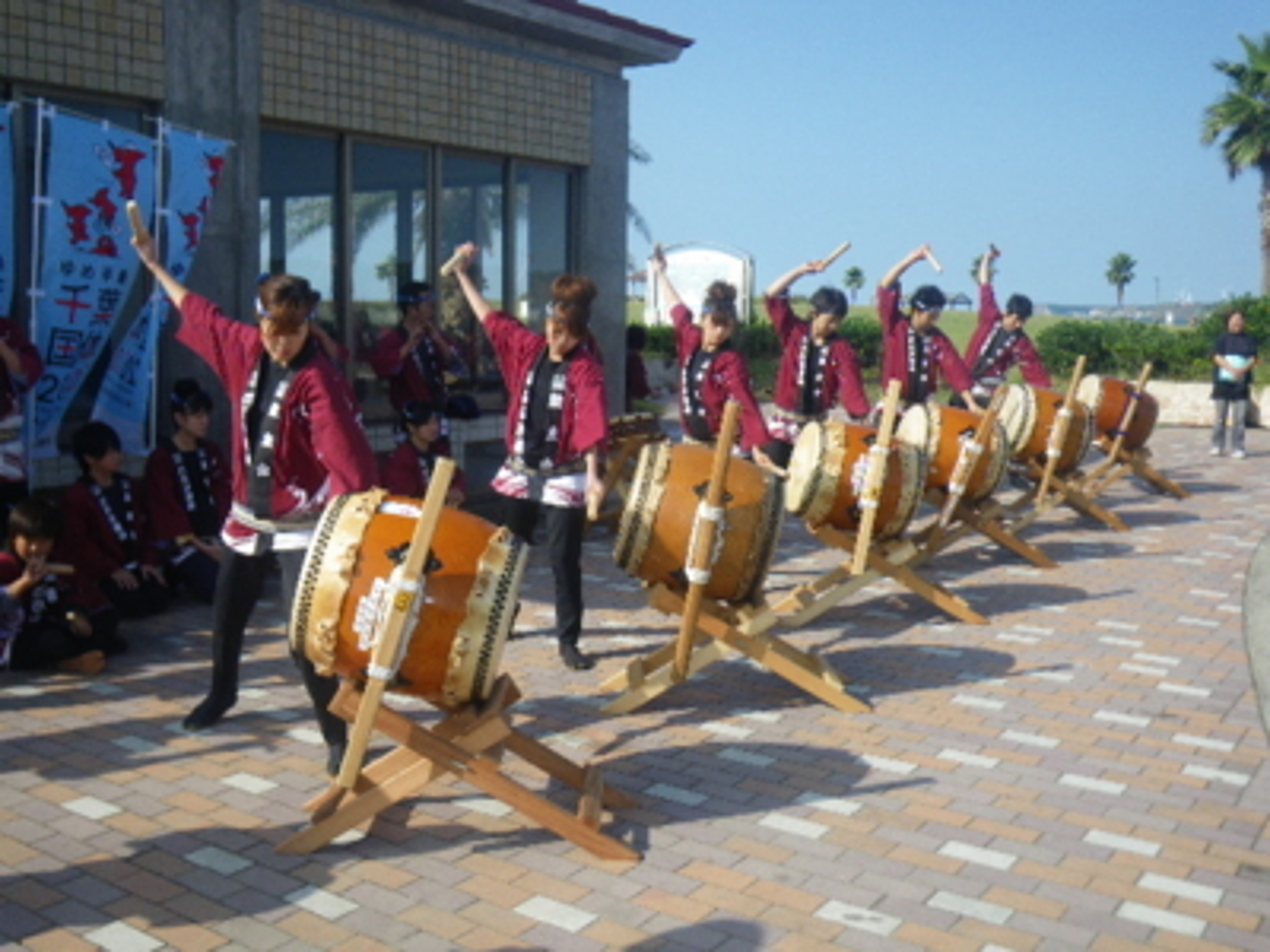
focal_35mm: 34
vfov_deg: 41.8
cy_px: 476
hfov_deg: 54.0
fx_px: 1247
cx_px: 635
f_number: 3.8
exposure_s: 1/500
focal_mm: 6.1
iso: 64
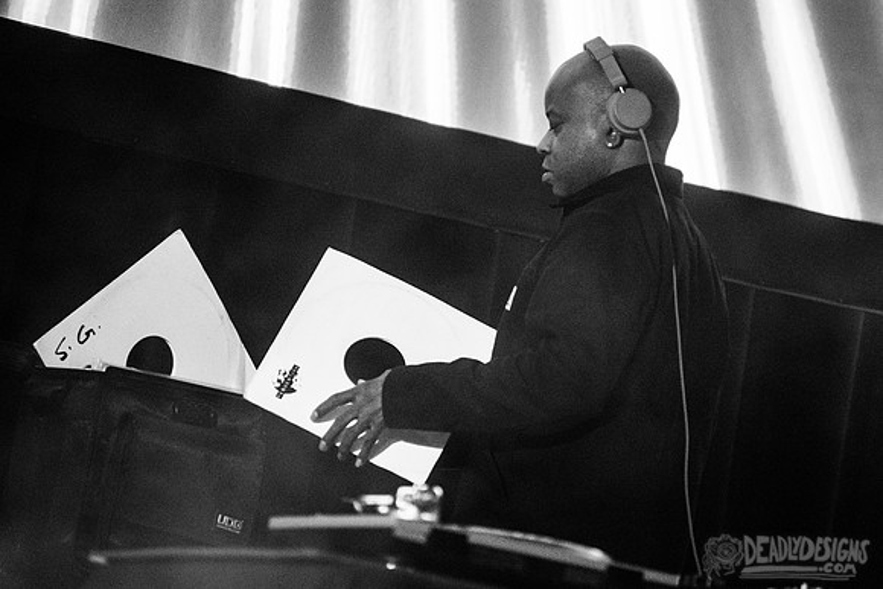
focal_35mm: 233
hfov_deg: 8.8
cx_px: 513
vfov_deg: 5.9
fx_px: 5717
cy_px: 299
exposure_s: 1/160
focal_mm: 200
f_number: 3.2
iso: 3200
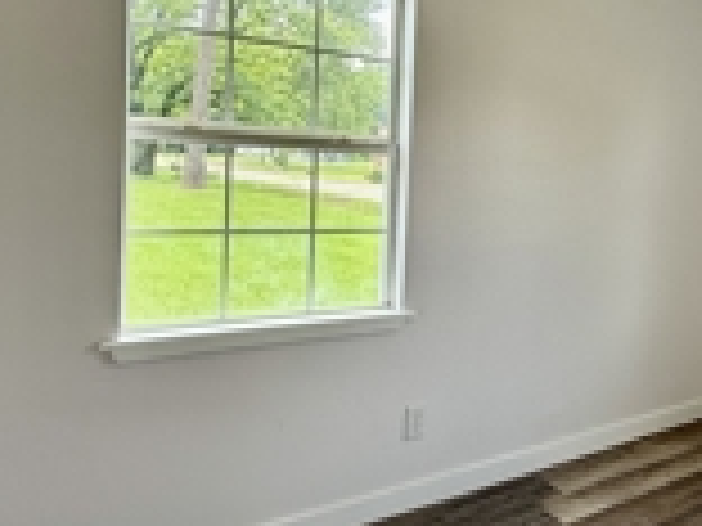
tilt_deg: -2.5
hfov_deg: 48.5
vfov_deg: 39.5
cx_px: 558
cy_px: 216
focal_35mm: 36
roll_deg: -3.0
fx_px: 730
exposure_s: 1/154
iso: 50
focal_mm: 2.22
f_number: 2.2
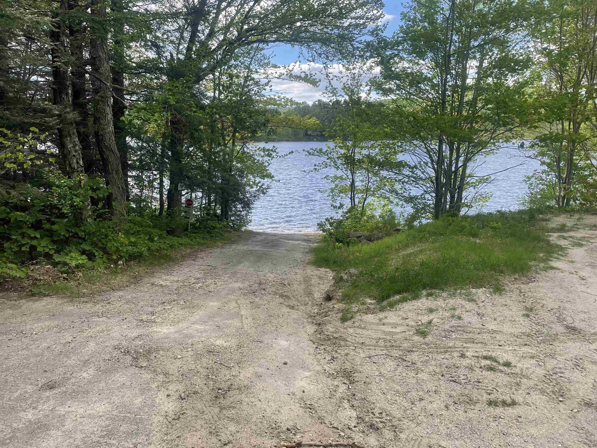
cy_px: 224
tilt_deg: -9.9
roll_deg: -0.2
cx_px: 298
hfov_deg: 67.3
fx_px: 448
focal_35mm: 26
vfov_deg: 53.1
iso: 32
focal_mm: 4.2
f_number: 1.6
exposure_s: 1/979
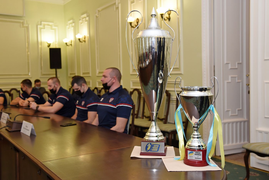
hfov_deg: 55.8
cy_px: 90
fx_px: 254
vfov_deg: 38.9
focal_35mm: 34
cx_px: 134
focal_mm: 34
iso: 1250
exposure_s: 1/200
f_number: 4
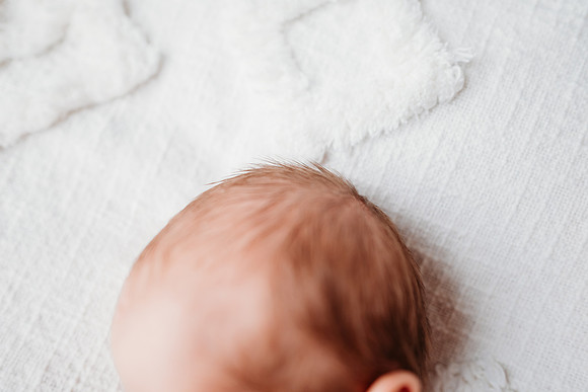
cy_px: 196
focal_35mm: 24
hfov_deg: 73.7
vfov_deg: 53.2
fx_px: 392
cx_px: 294
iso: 80
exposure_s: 1/200
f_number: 2.2
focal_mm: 24
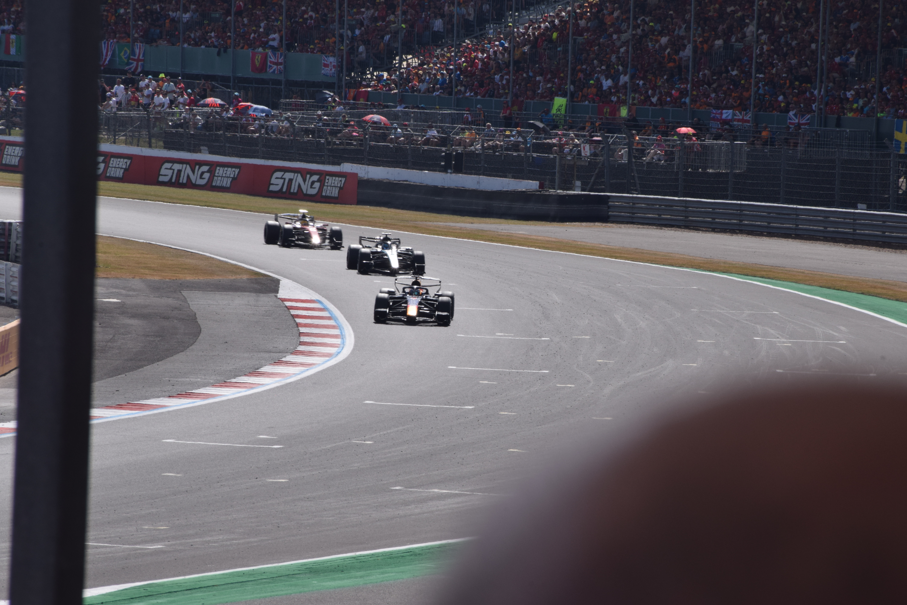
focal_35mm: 330
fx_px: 8314
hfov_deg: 6.2
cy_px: 302
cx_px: 454
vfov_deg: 4.2
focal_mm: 220
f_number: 22
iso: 400
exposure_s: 1/250
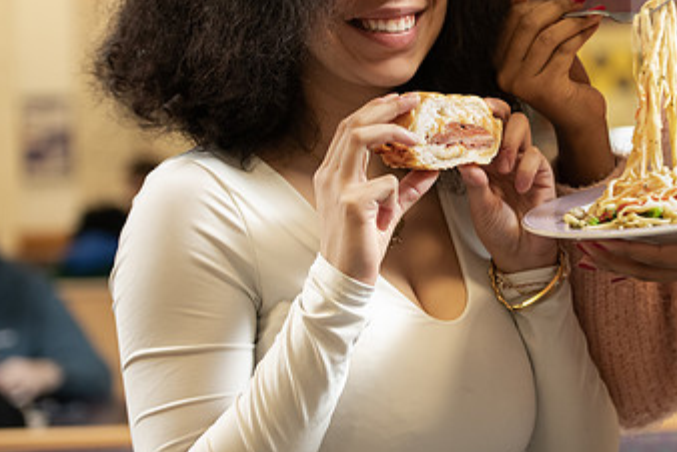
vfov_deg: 11.4
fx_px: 2259
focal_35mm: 120
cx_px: 571
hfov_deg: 16.9
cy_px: 127
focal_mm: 70
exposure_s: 1/200
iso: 1600
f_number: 3.2
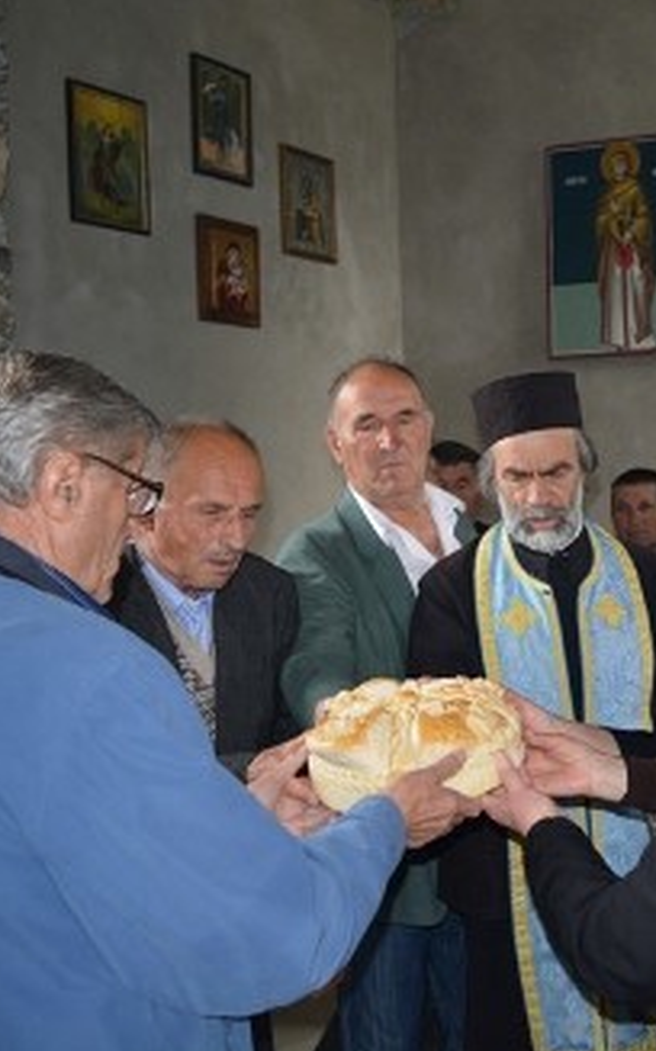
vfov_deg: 42.7
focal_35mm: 47
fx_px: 1346
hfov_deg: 25.8
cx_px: 672
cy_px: 527
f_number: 3.5
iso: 640
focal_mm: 20
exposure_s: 1/60
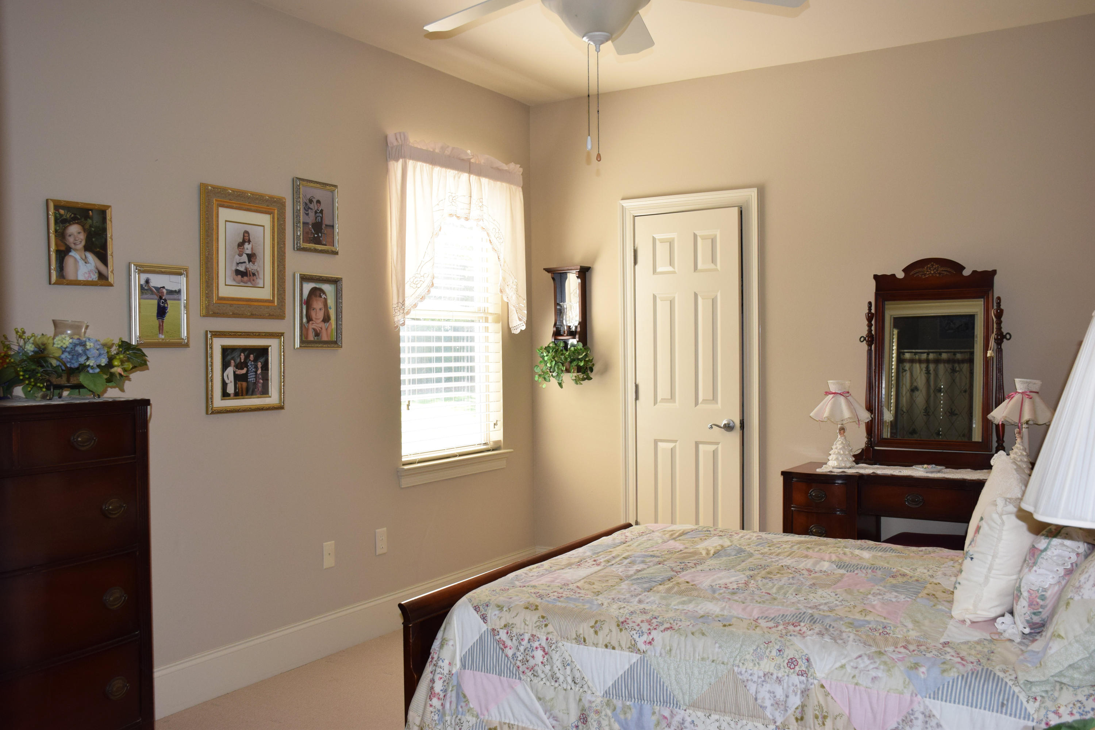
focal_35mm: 33
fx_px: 1004
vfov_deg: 40.0
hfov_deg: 57.2
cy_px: 365
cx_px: 548
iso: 500
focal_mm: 22
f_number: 5.6
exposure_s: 1/125
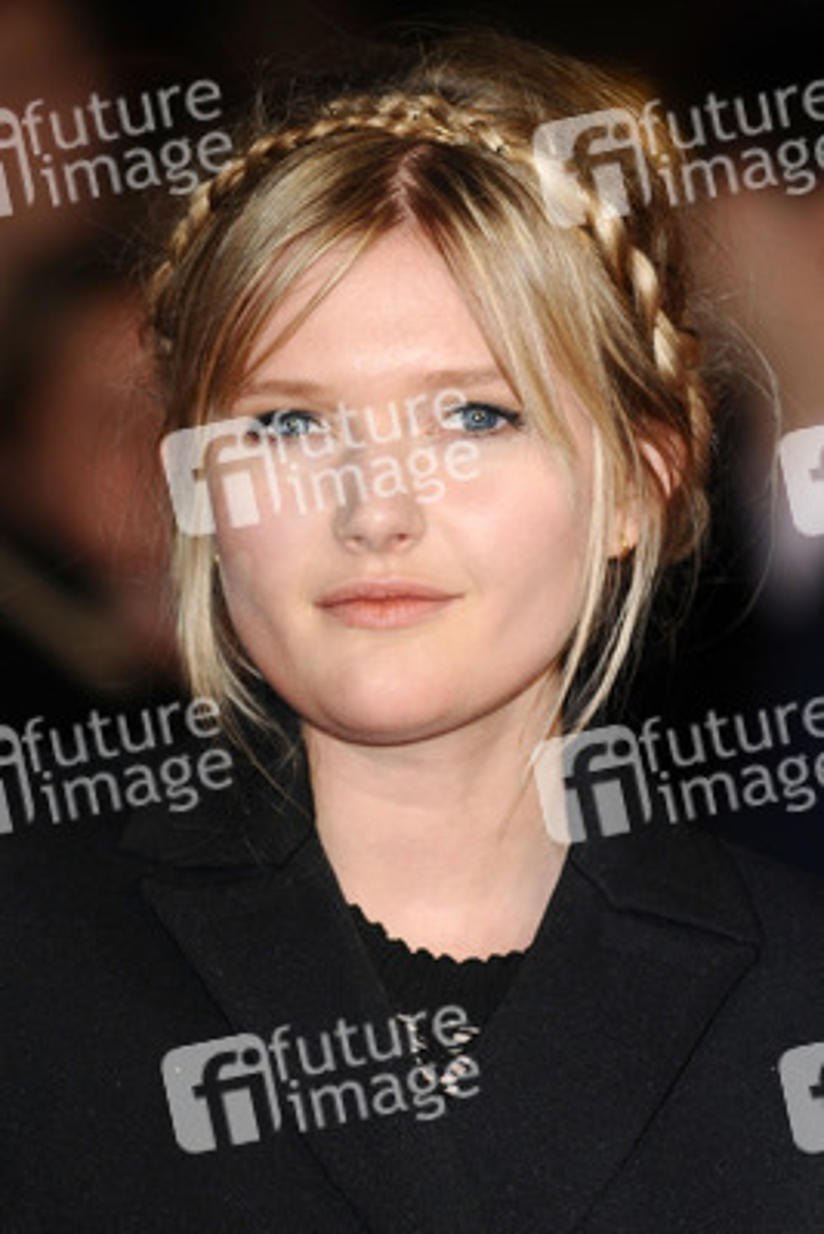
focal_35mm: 300
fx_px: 10290
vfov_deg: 6.9
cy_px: 617
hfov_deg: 4.6
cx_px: 412
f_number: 4
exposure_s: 1/200
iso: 320
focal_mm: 200
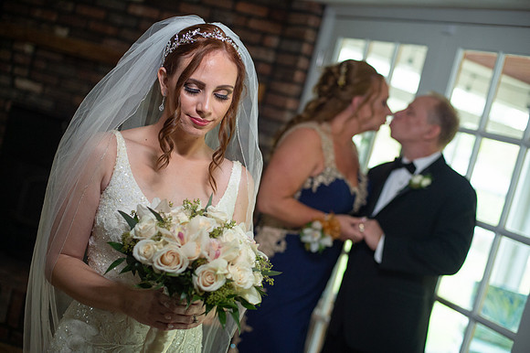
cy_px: 176
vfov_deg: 27.0
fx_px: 736
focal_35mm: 50
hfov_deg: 39.6
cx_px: 265
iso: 1000
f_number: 2.5
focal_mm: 50
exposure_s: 1/400
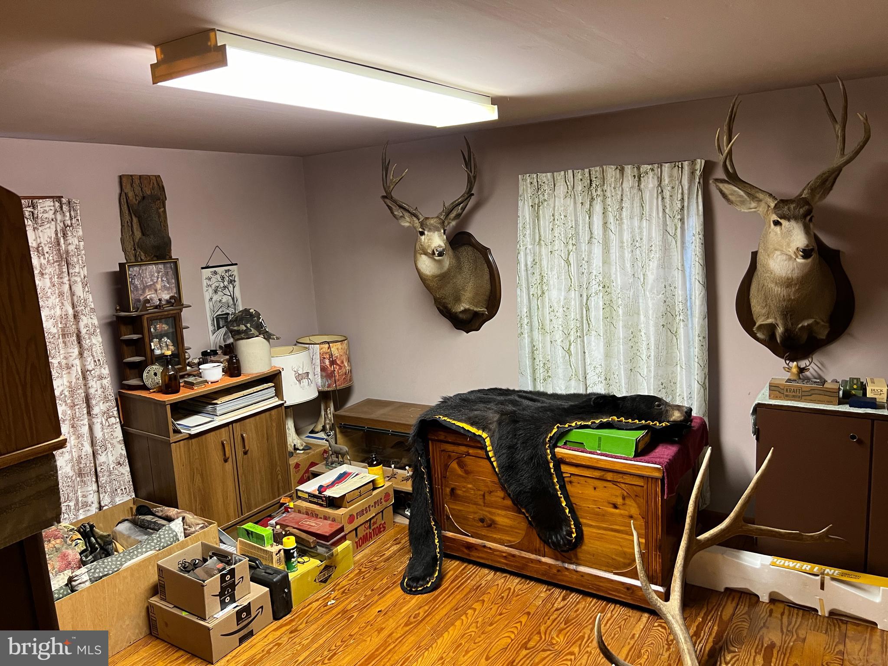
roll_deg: +3.6
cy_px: 333
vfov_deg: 53.1
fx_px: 667
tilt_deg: -10.5
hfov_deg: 67.3
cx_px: 444
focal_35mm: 26
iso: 250
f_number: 1.5
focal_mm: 5.7
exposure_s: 1/60
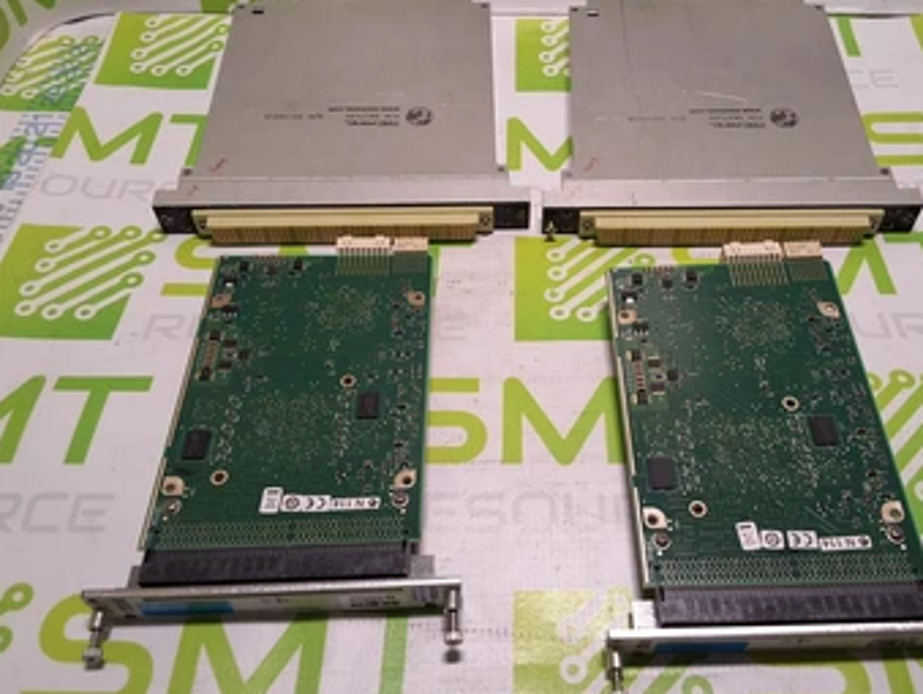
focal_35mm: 33
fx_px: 881
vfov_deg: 43.0
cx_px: 517
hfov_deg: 55.2
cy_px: 335
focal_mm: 2.91
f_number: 1.9
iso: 32
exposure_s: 1/123
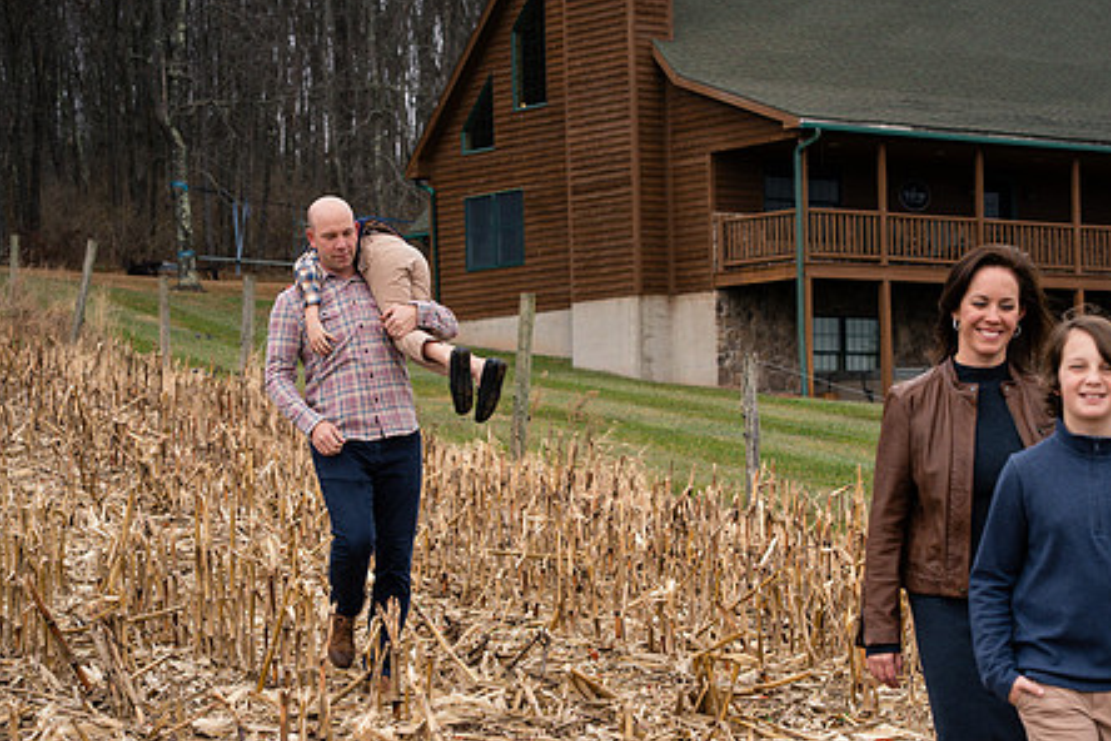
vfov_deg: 12.3
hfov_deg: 18.4
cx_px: 673
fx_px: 3425
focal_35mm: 111
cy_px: 449
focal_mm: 85
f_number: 5.6
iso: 320
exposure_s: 1/500
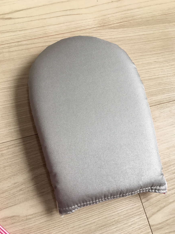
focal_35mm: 30
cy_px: 118
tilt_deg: -65.7
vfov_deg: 60.0
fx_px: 202
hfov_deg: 46.8
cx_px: 89
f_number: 2.2
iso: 25
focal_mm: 4.15
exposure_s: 1/60
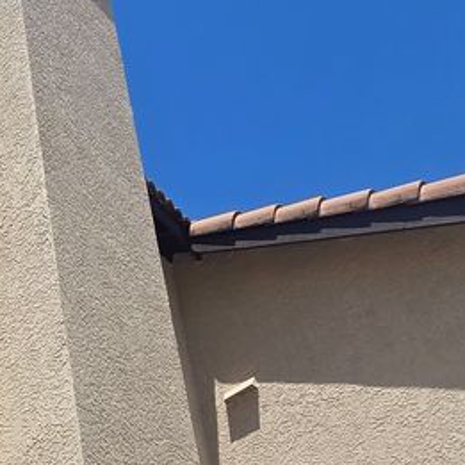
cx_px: -146
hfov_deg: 30.1
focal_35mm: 44
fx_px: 669
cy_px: 453
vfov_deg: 35.2
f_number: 2.2
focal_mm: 2.2
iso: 50
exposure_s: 1/2635
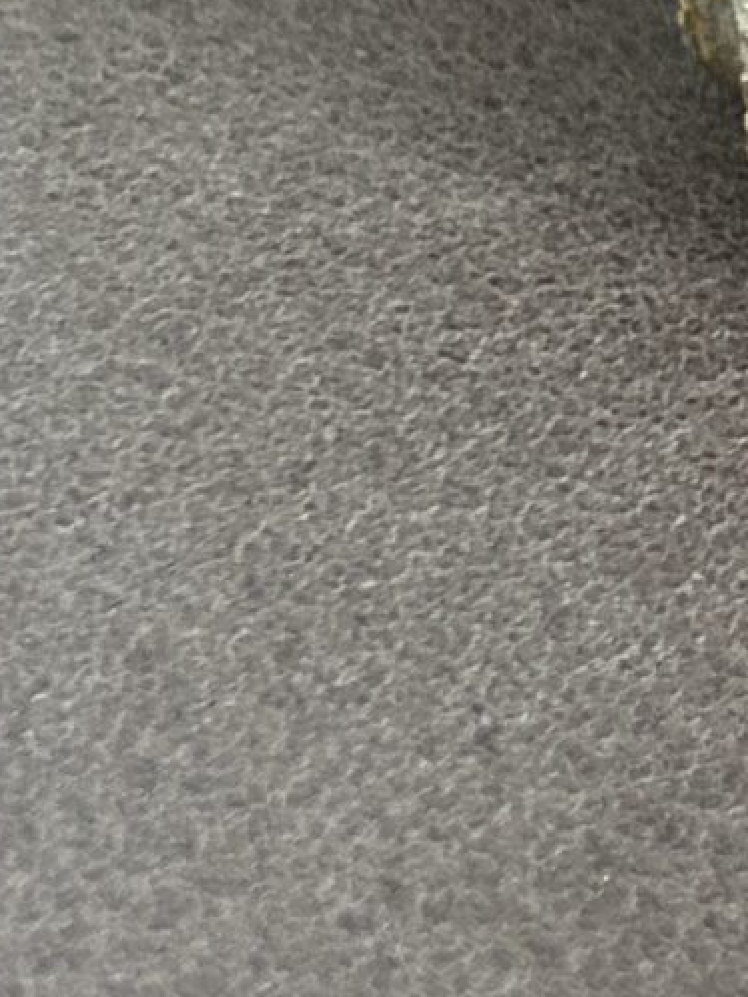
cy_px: 2
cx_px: 1293
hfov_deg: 10.5
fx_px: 3859
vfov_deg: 14.5
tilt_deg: -38.6
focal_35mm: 134
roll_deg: -1.5
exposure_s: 1/60
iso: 250
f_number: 1.5
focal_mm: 5.7
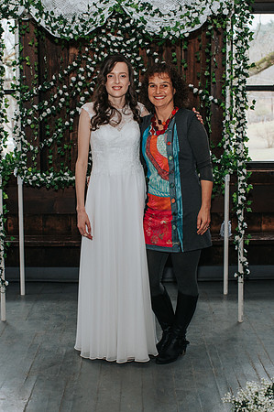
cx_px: 116
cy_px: 214
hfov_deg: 24.7
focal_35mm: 55
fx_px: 626
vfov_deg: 36.5
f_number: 4.5
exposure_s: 1/200
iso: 1000
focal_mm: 35
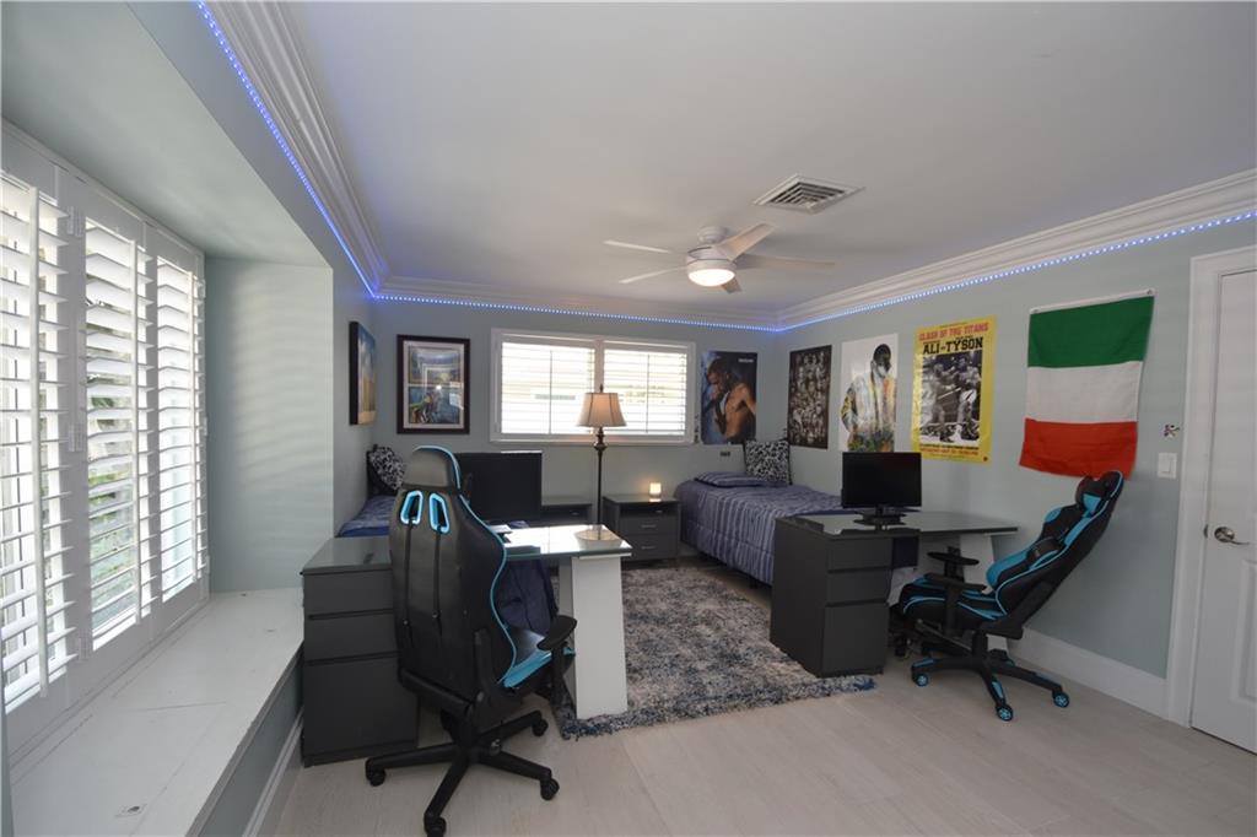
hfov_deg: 100.4
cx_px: 628
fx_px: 524
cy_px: 418
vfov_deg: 77.3
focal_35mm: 15
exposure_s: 1/60
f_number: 5
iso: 200
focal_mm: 10
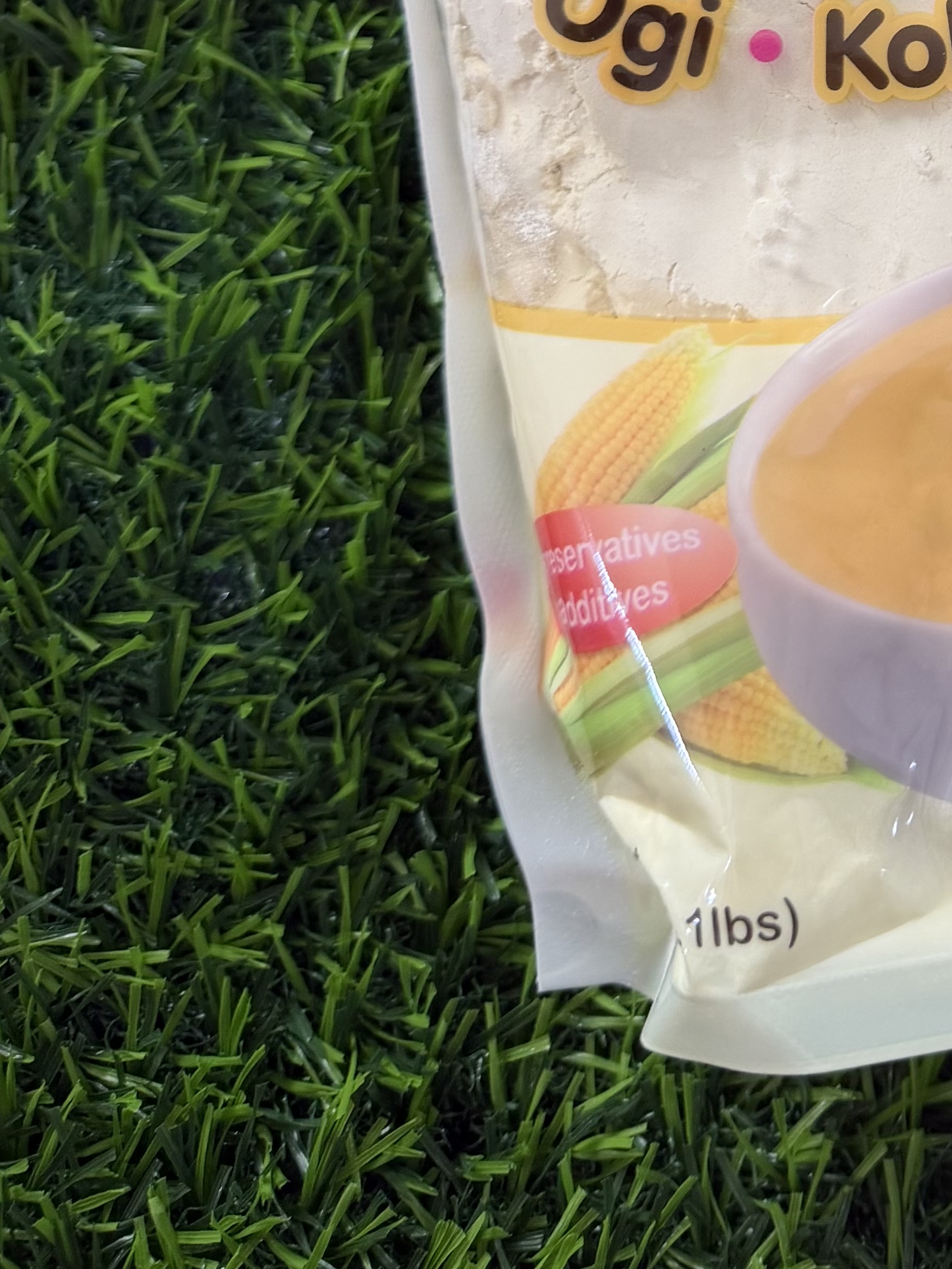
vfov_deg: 30.2
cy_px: -138
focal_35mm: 57
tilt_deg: -82.7
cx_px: 1119
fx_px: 2090
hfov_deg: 23.6
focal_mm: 6.76
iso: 125
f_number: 1.78
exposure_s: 1/60
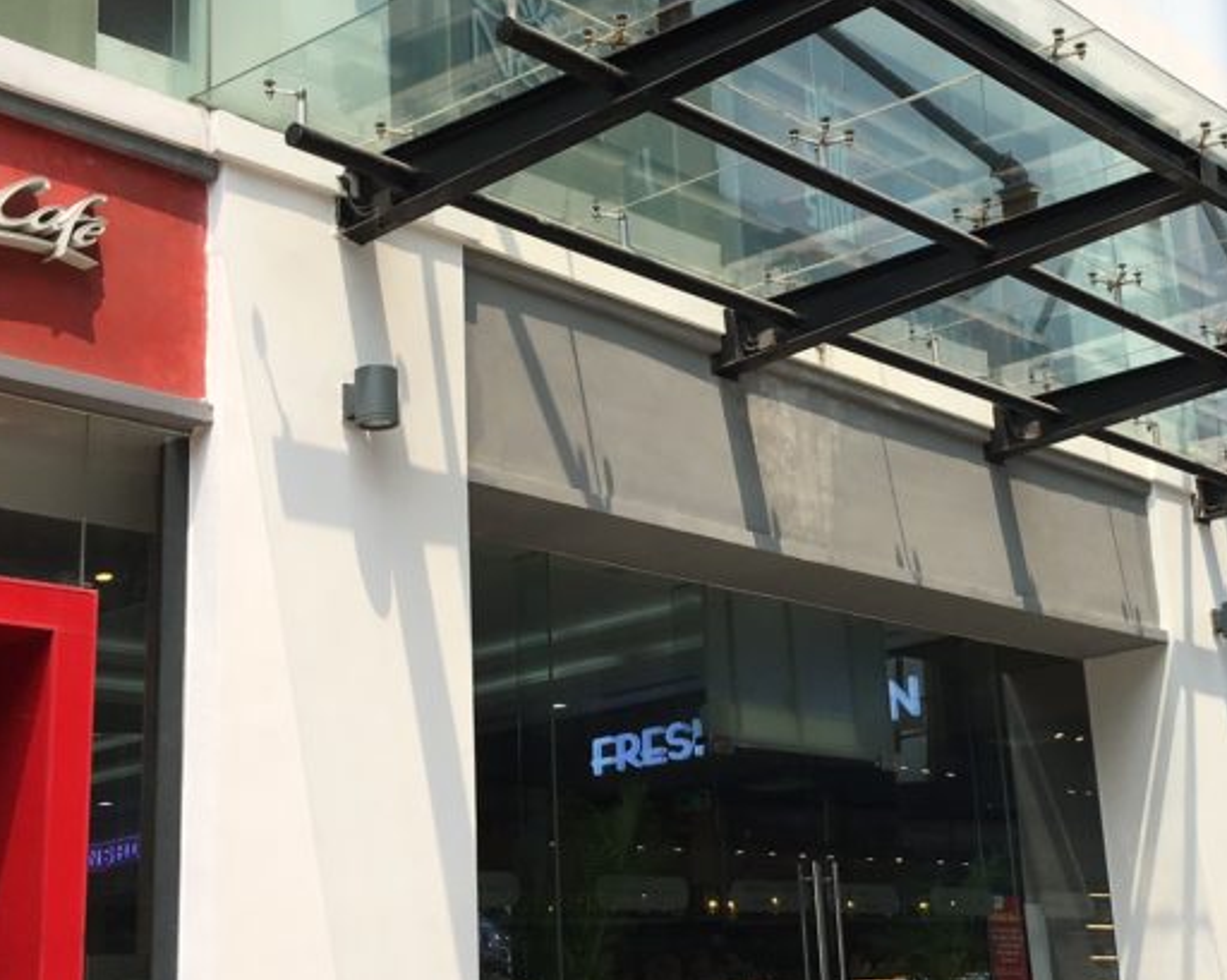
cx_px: 828
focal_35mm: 59
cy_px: 398
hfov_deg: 31.7
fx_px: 2141
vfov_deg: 25.7
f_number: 2.2
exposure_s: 1/1099
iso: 25
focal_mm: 4.15
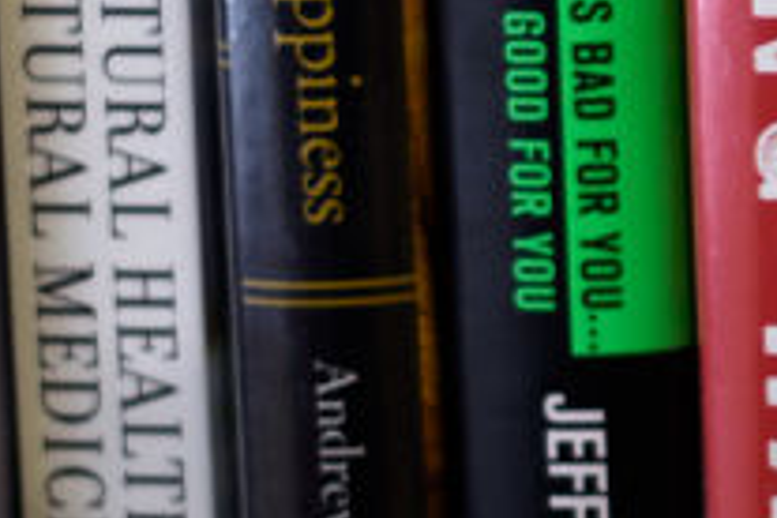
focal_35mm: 248
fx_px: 5352
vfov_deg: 5.5
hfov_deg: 7.9
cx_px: 1539
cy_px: -53
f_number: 1.4
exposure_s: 1/250
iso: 200
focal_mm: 50
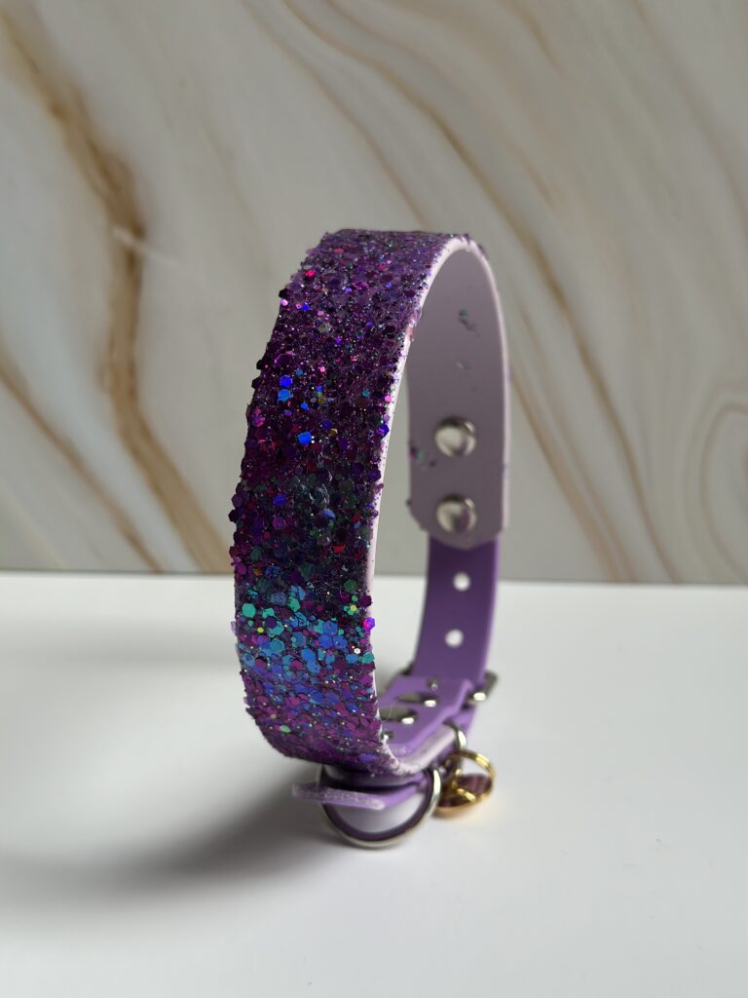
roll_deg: -1.9
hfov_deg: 30.3
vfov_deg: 39.7
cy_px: 499
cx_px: 374
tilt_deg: -16.8
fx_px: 1383
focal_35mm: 48
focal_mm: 6.86
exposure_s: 1/263
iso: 80
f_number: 1.78
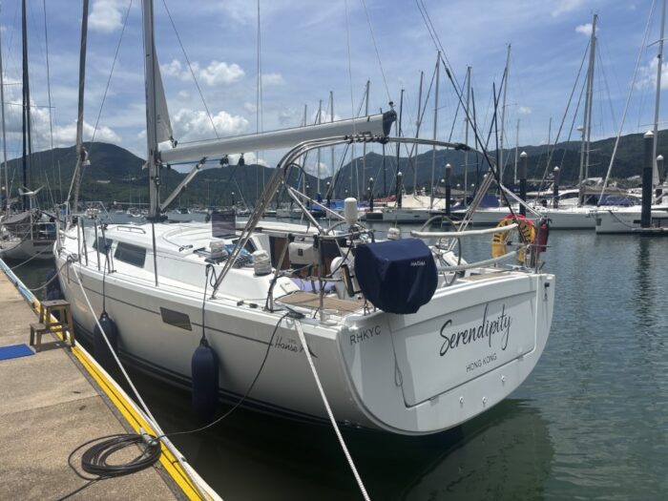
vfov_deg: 53.1
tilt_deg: -5.1
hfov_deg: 67.3
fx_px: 502
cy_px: 250
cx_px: 334
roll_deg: +0.8
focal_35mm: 26
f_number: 1.6
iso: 50
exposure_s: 1/4255
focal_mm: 5.96
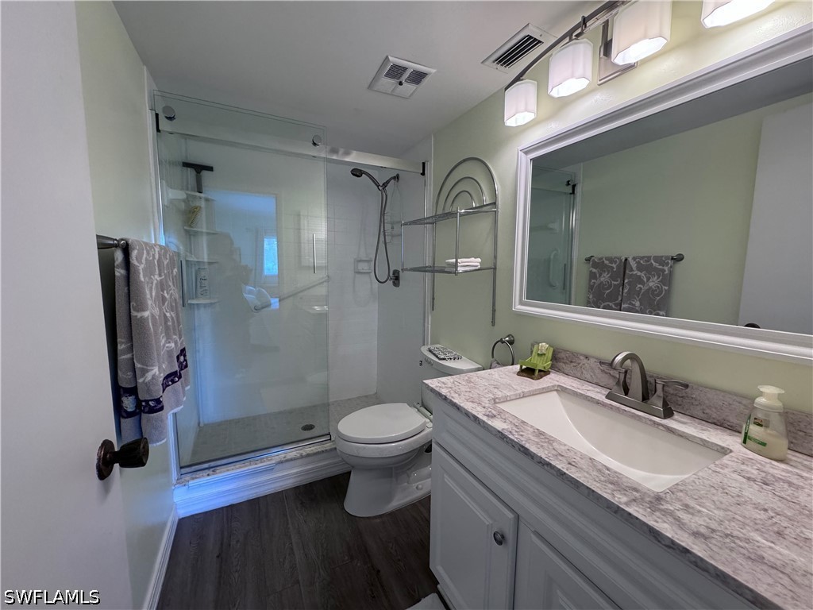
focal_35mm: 14
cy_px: 305
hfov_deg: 102.1
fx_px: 329
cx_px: 406
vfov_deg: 85.7
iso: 320
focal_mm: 2.22
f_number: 2.2
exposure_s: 1/120
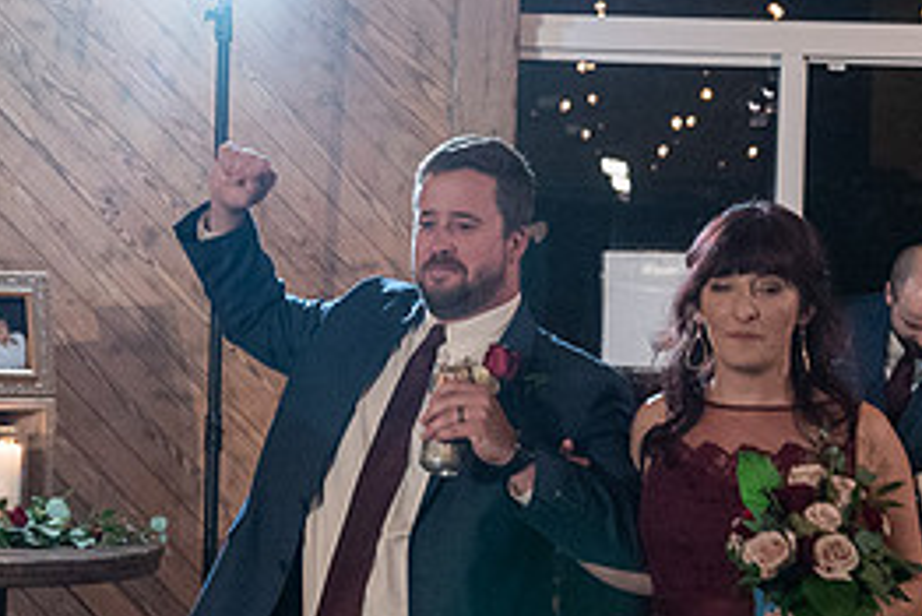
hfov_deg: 16.5
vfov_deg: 11.1
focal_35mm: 124
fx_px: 3177
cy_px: 340
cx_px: 419
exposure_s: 1/200
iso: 6400
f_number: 4
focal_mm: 56
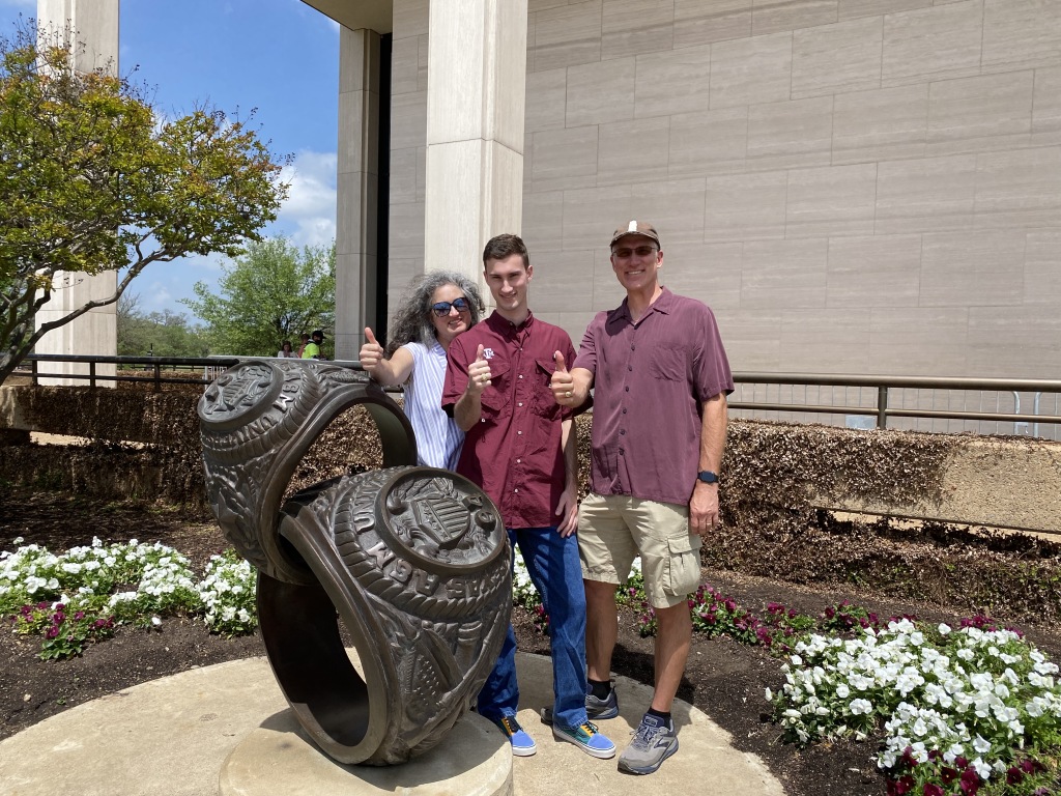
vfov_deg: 53.1
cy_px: 398
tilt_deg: -2.3
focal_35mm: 26
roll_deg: -2.1
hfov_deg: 67.3
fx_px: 797
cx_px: 530
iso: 32
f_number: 1.8
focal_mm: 4.25
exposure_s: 1/2967
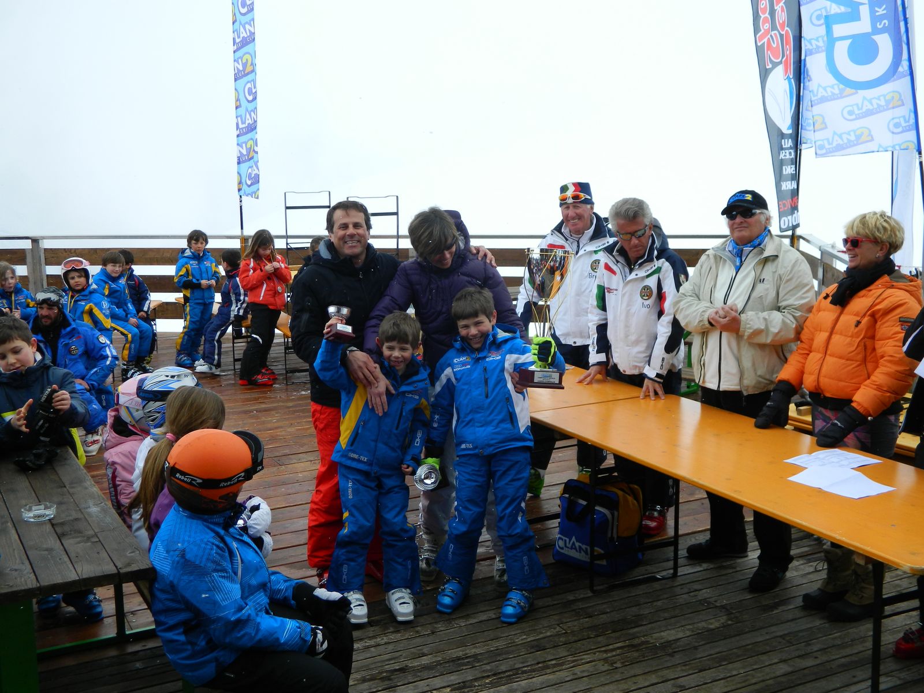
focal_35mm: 41
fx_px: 1094
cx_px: 462
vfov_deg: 35.1
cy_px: 346
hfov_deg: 45.8
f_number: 3.5
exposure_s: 1/800
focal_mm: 7.3
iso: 80
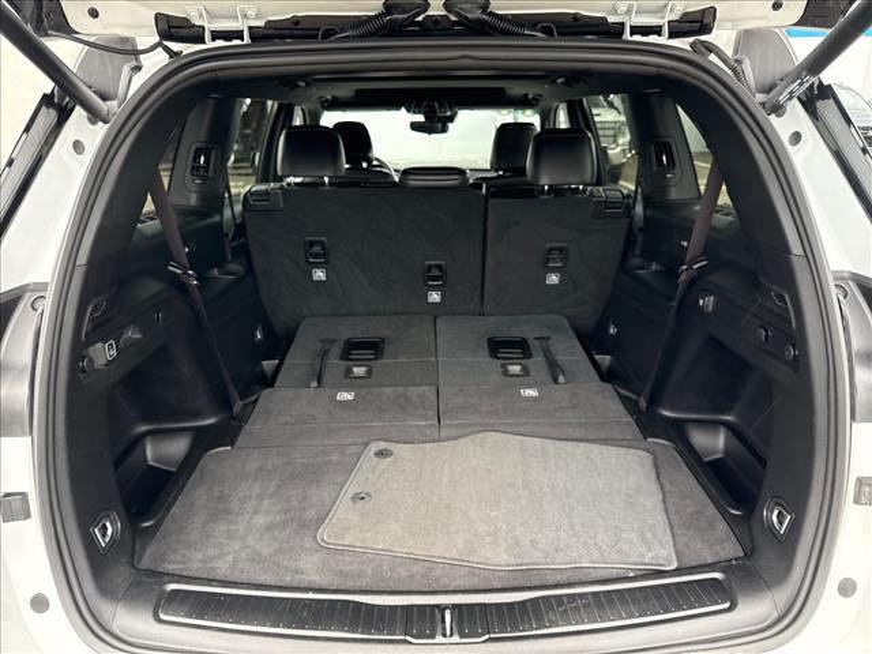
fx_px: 605
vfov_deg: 56.8
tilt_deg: -18.9
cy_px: 327
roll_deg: +1.6
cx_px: 436
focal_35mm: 24
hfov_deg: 71.6
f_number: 1.78
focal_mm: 6.76
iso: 200
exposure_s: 1/111
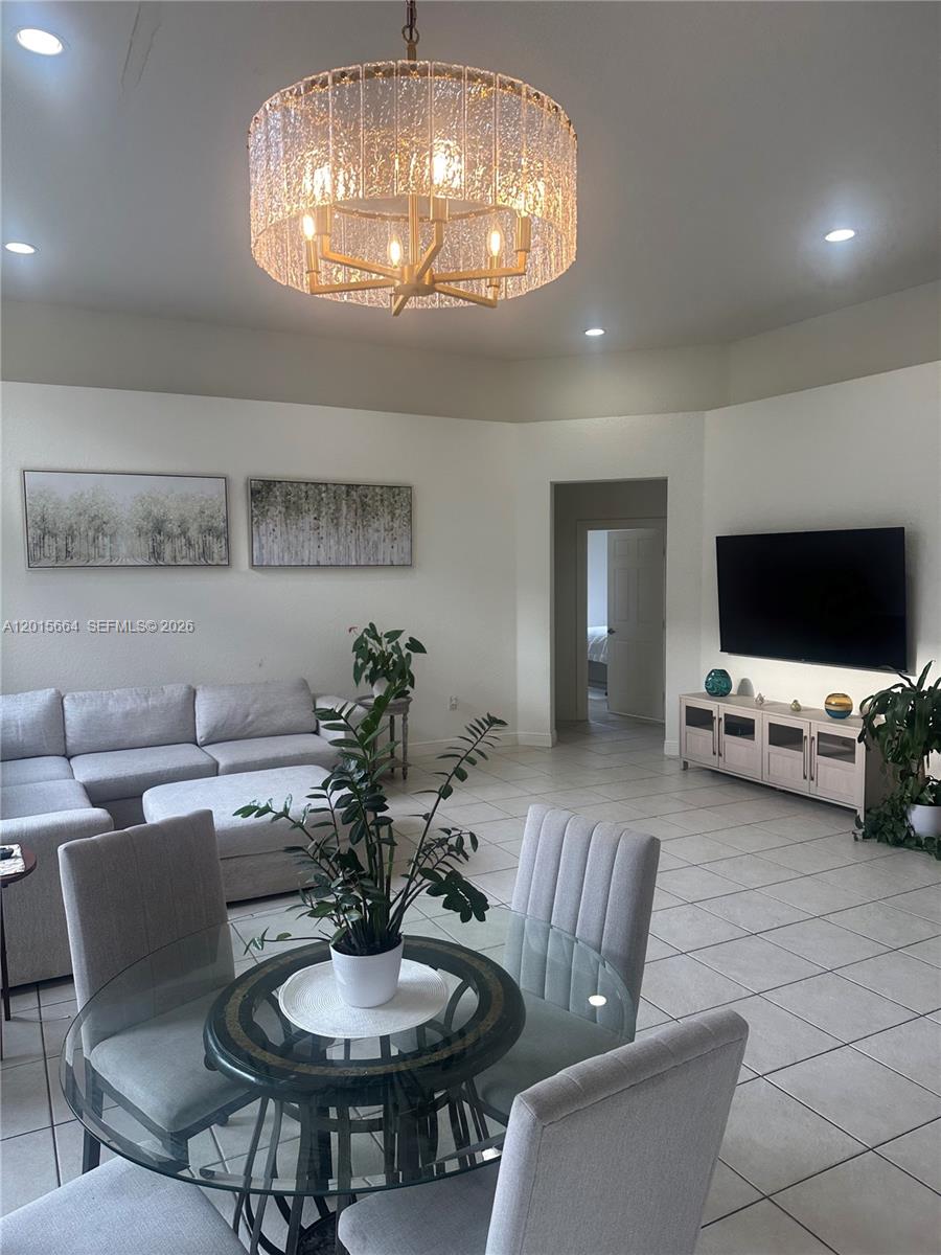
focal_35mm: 24
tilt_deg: -2.8
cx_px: 470
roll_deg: +0.3
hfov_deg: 56.8
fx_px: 870
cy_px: 628
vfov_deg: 71.6
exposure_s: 1/201
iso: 80
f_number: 1.78
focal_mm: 6.86
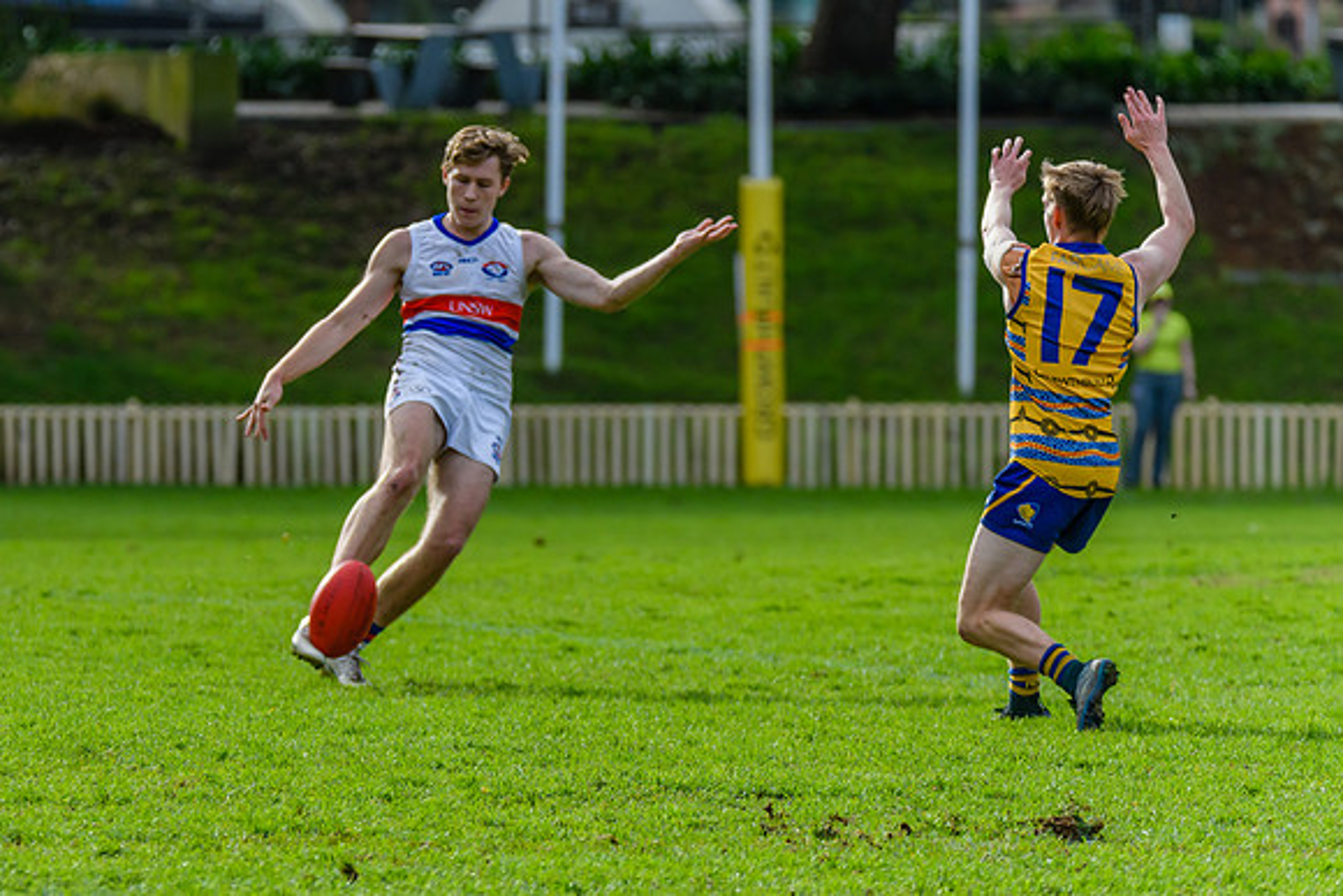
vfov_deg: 3.0
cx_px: 450
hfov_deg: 4.5
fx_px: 17201
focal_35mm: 461
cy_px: 412
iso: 900
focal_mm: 300
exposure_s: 1/1600
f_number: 5.6
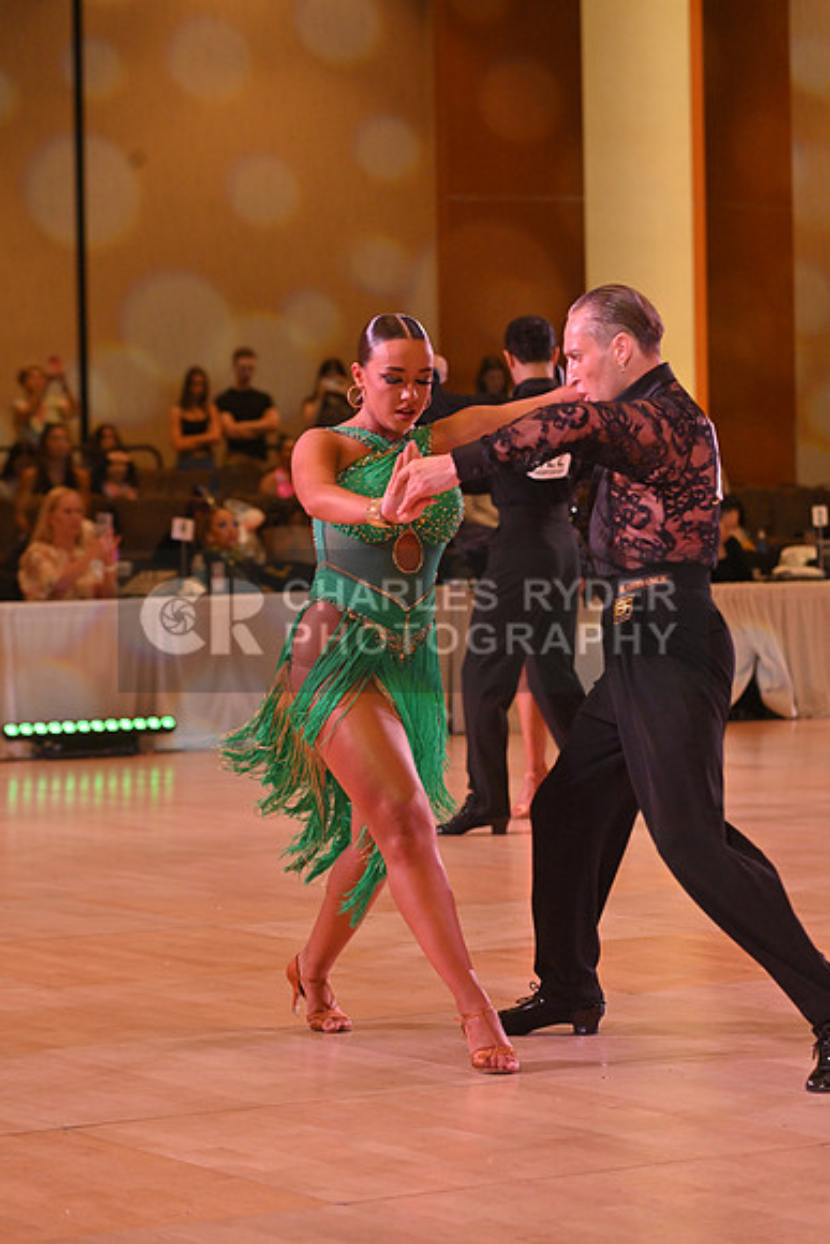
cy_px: 622
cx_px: 415
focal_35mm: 110
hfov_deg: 12.5
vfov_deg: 18.6
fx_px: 3802
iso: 2000
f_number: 5
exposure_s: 1/400
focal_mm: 110
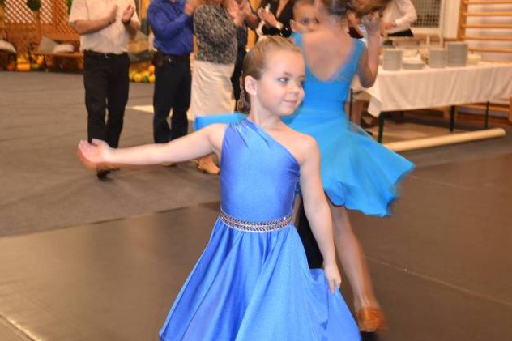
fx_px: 810
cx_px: 222
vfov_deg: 23.7
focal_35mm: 57
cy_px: 197
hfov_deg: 35.0
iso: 2500
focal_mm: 30
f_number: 4.2
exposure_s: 1/60
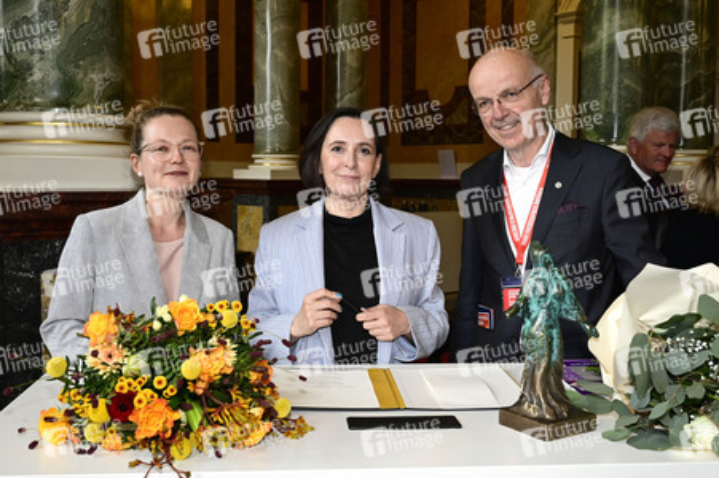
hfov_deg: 59.5
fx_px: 629
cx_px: 360
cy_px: 239
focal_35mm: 32
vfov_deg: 41.7
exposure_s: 1/200
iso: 2500
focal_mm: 31.5
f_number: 7.1
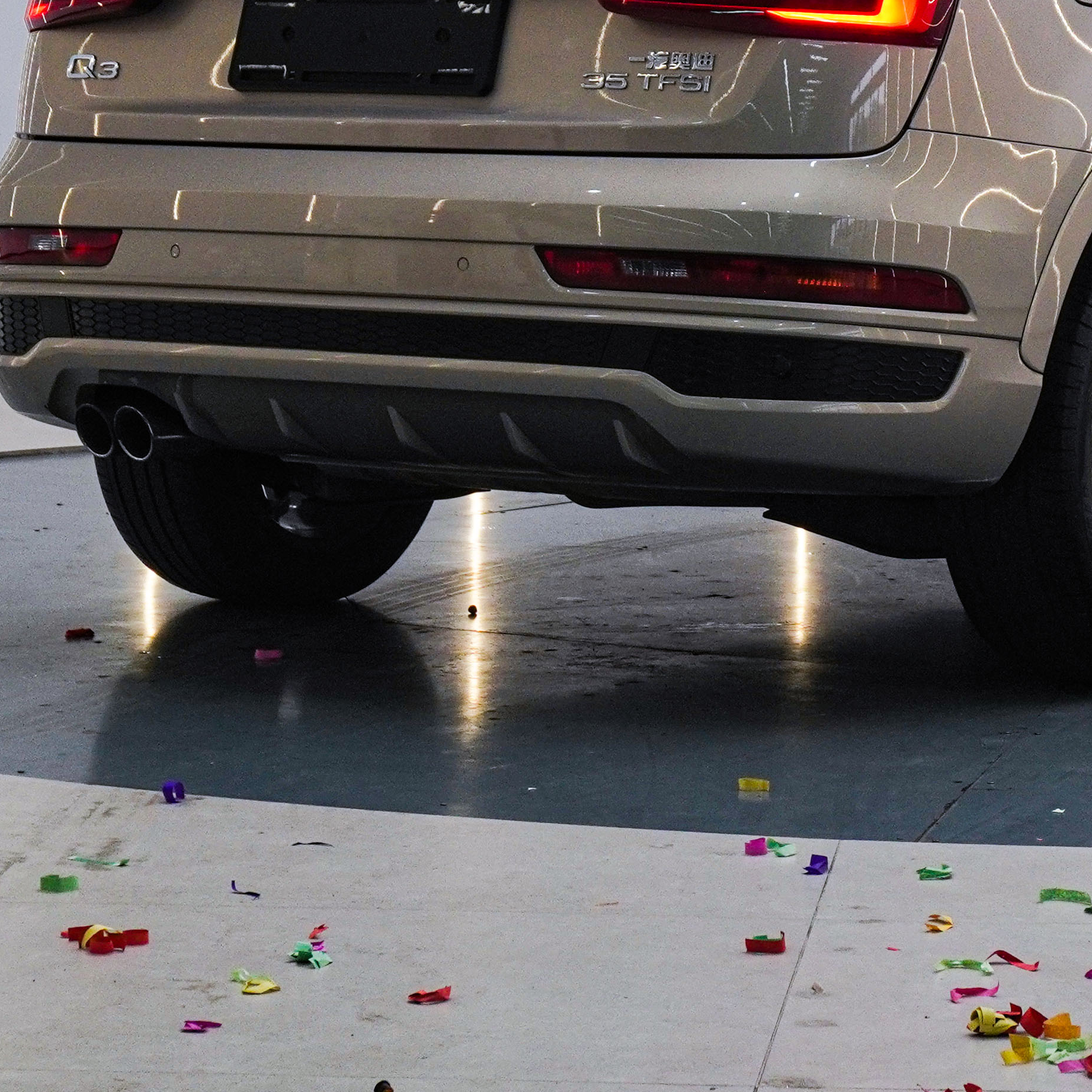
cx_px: 981
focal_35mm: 126
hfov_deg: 13.7
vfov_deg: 13.6
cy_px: -66
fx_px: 4510
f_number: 6.3
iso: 640
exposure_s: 1/80
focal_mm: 31
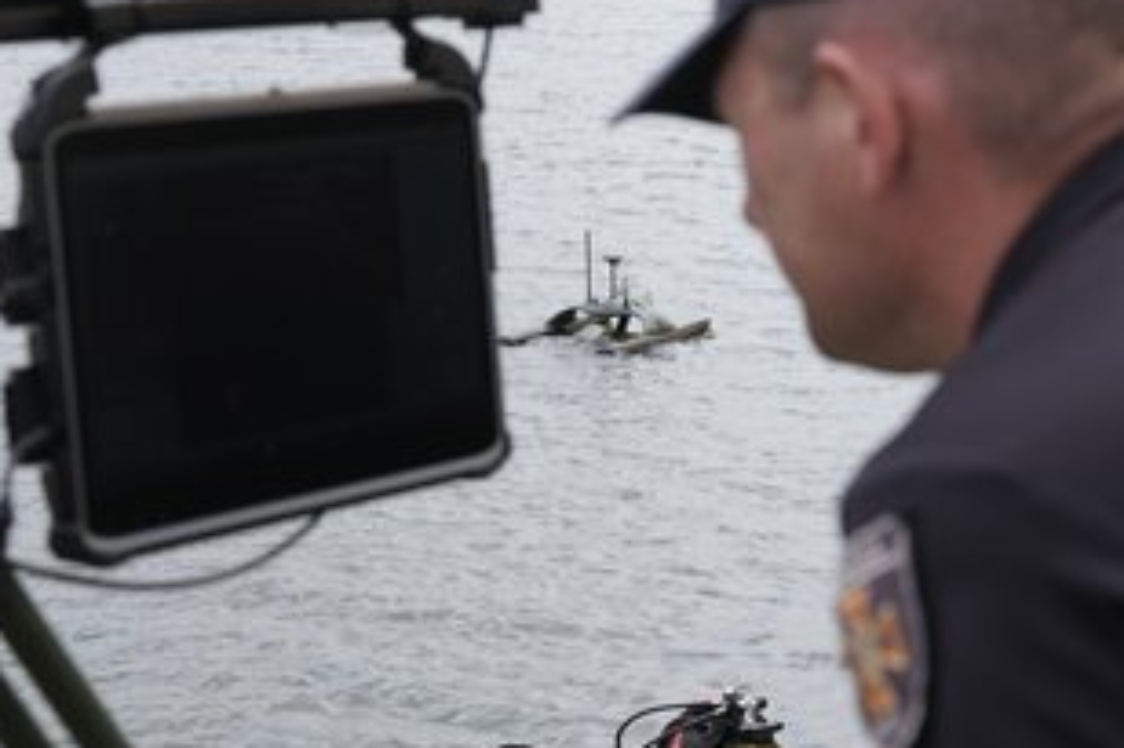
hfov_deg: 22.4
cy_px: 316
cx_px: 573
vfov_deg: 15.0
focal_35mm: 91
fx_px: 2840
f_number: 9
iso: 200
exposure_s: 1/60
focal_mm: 70
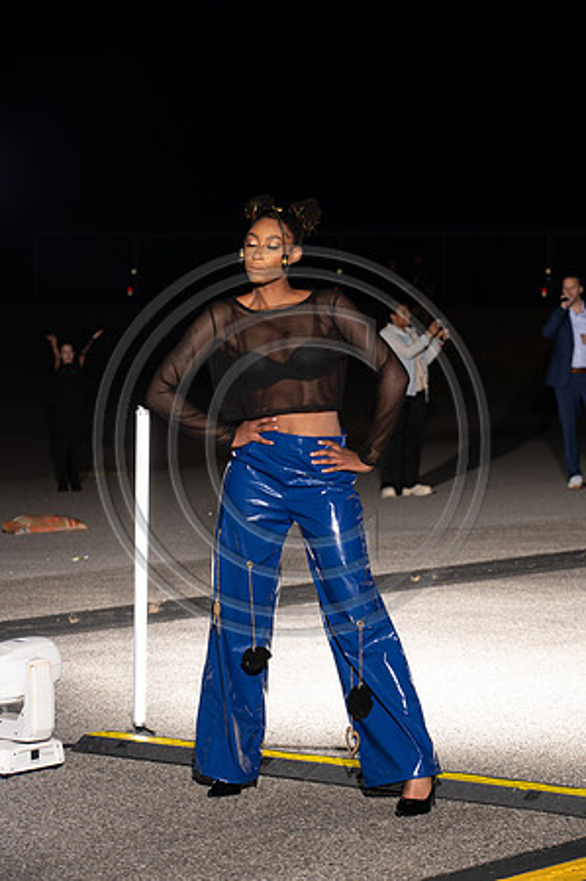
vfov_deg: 18.6
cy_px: 440
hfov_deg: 12.4
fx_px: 2692
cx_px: 293
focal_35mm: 110
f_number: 6.3
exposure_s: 1/200
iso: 1000
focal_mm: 110
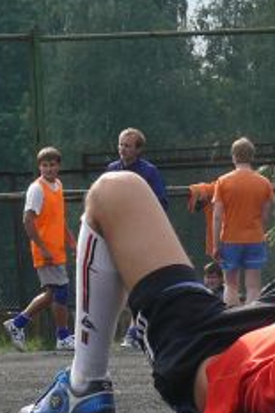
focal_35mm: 538
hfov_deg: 2.6
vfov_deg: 3.8
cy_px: 231
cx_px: 286
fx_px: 6173
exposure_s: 1/250
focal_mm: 26.5
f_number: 5.6
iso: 100
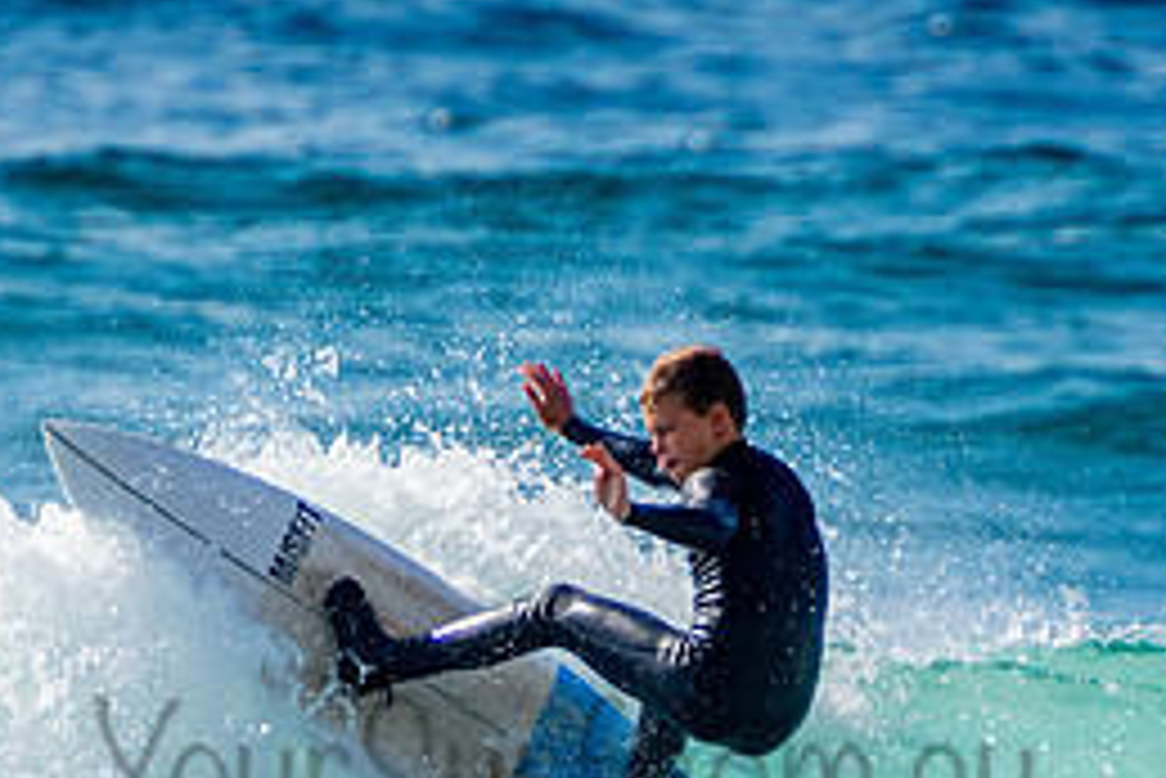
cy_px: 726
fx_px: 43521
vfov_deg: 1.0
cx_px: 558
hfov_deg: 1.5
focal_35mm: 1343
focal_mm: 400
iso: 250
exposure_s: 1/2000
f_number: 5.6
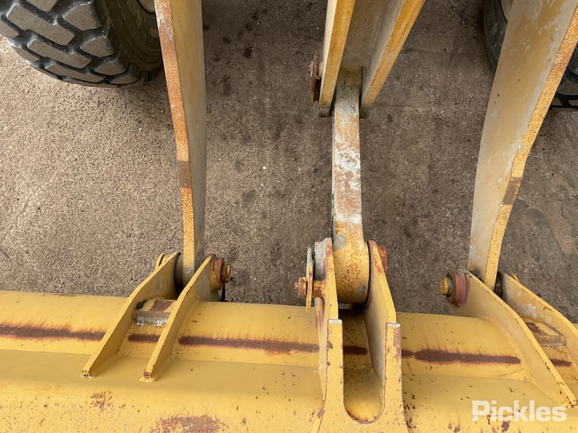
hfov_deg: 61.7
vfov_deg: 48.2
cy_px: 216
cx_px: 289
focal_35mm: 29
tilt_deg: -69.8
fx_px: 484
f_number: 1.8
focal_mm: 3
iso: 16
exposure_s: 1/929
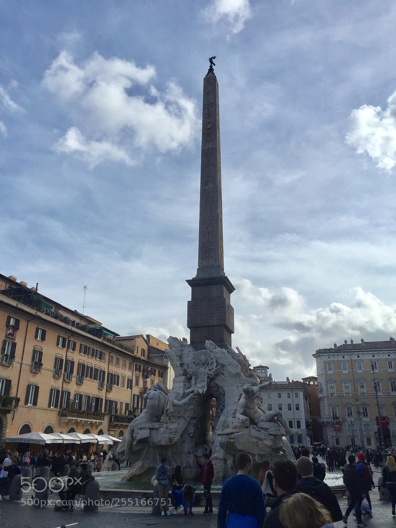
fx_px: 442
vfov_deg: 61.7
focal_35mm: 29
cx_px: 198
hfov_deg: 48.2
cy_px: 264
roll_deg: -0.3
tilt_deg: +22.8
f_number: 2.2
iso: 32
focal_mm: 4.15
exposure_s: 1/3968
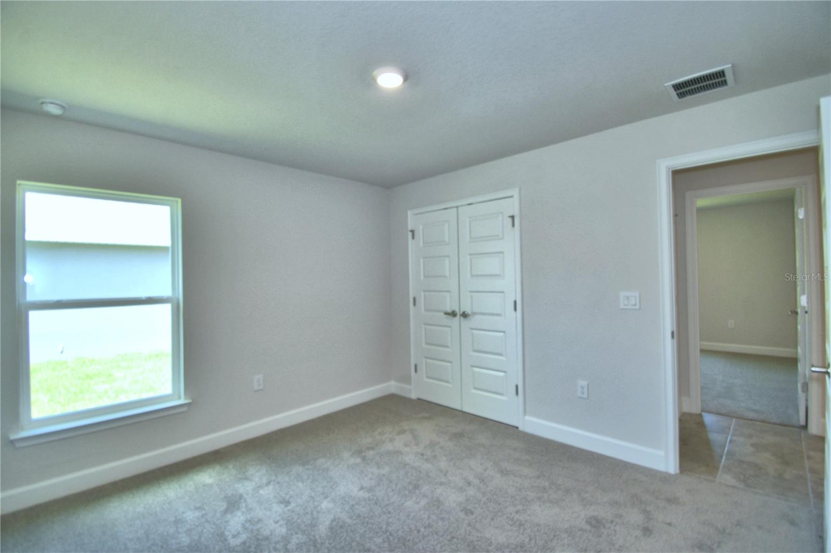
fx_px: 346
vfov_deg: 77.3
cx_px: 416
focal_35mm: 15
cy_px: 276
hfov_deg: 100.4
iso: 180
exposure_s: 1/60
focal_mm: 10
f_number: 4.5
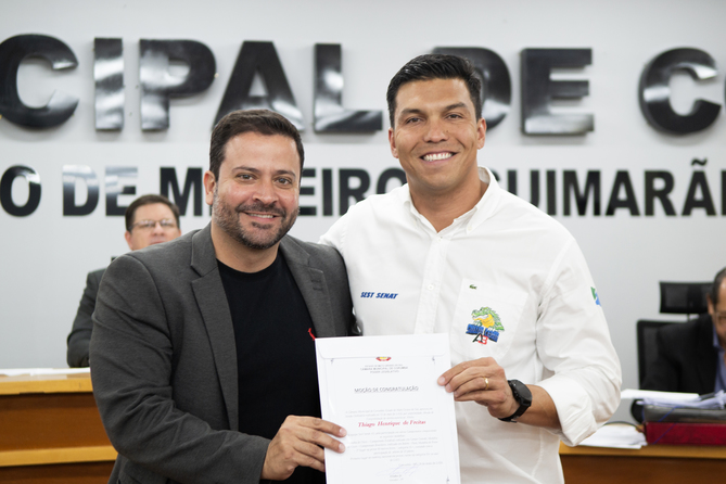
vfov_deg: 18.2
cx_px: 363
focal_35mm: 75
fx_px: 1512
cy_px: 242
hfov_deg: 27.0
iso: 400
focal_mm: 50
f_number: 3.5
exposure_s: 1/60
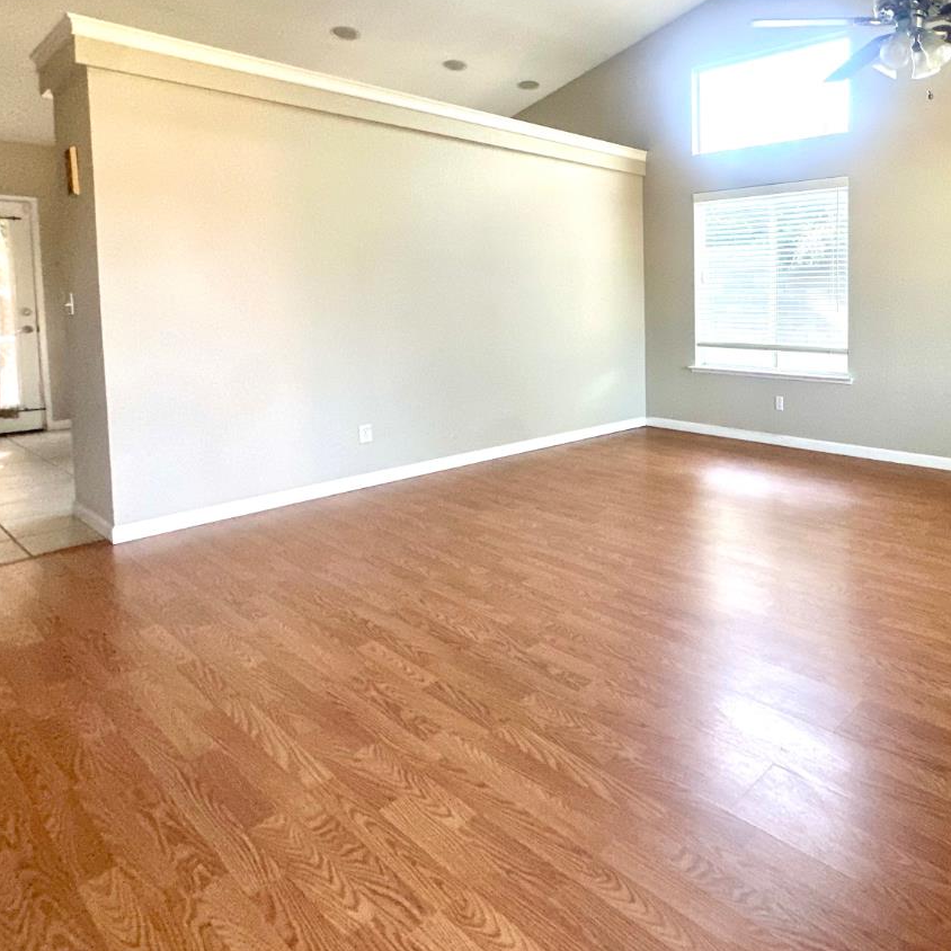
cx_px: 788
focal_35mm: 22
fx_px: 684
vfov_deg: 68.1
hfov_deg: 62.5
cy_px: 333
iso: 250
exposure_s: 1/99
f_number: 2.2
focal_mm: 2.22
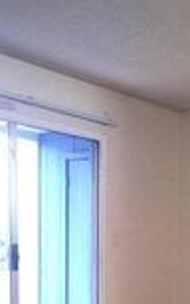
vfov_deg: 23.8
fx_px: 686
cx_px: 277
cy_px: 304
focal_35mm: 83
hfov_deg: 14.8
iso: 1828
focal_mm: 5.56
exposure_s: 1/40
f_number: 1.8
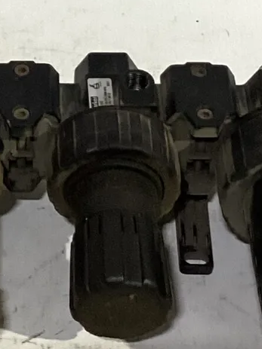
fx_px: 1353
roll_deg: +3.8
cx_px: 5
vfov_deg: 14.6
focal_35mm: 134
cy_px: 44
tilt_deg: -39.9
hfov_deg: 11.0
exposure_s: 1/50
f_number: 2.4
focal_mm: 3.3
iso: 250
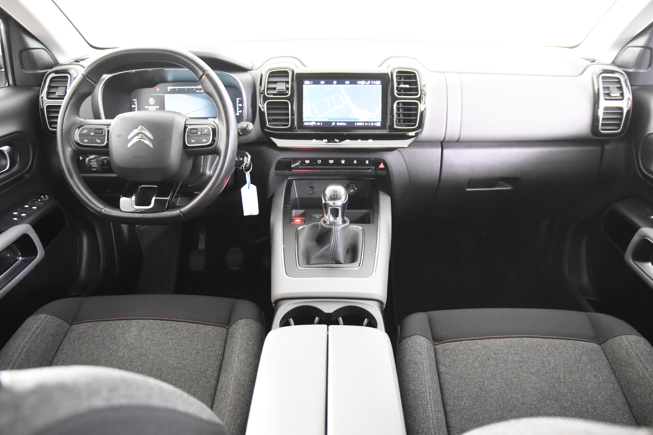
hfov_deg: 70.4
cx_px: 326
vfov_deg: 50.4
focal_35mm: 26
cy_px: 218
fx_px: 463
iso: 5600
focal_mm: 17
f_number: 2.8
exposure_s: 1/25
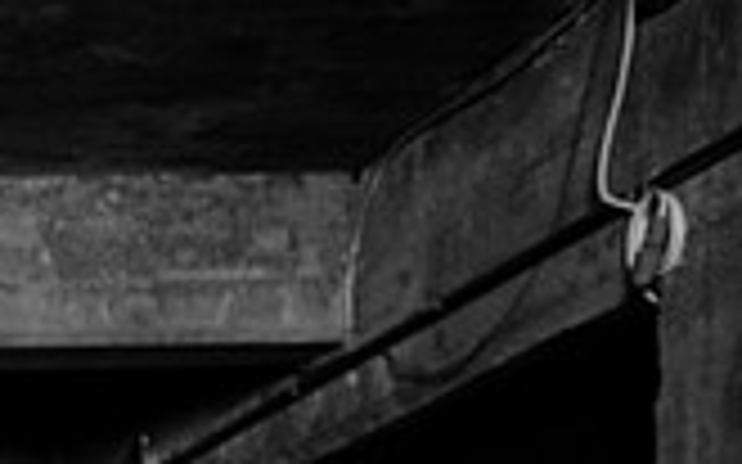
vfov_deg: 9.7
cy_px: 913
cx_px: -788
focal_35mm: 126
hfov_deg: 13.8
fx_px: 2547
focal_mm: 29
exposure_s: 1/200
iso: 2000
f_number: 5.6
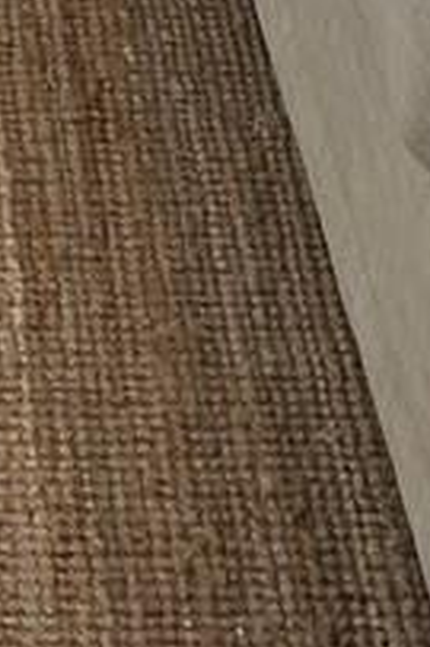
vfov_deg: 8.5
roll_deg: -0.1
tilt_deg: -12.9
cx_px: -385
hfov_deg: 6.3
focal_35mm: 213
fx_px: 3822
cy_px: -1077
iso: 80
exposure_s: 1/60
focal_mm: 5.1
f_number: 1.6
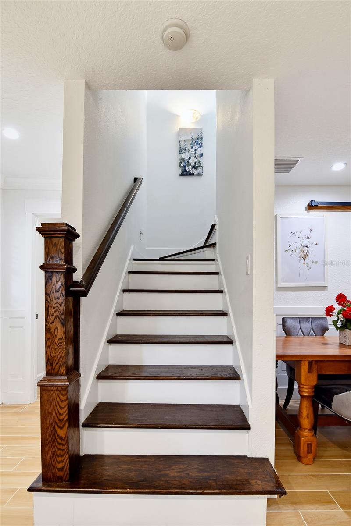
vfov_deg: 95.0
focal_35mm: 16
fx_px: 241
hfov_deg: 72.1
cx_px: 176
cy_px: 263
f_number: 5
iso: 220
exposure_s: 1/10
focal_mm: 11
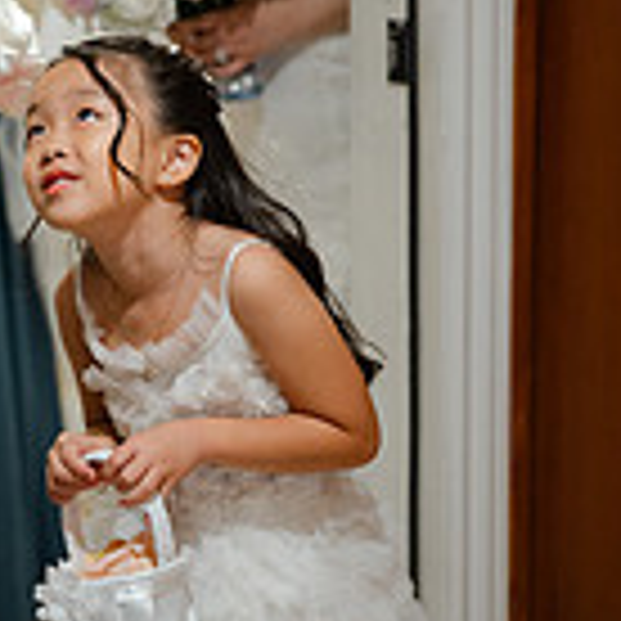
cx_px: 18
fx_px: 2821
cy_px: 140
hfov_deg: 12.4
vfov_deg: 12.5
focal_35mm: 139
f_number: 1.8
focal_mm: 50
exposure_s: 1/100
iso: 500
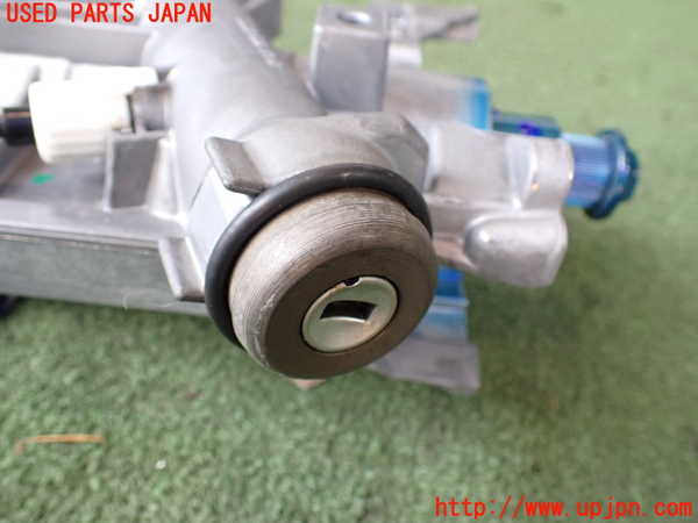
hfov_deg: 60.0
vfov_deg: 46.8
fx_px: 605
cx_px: 349
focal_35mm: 30
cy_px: 262
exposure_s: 1/125
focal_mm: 5.4
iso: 320
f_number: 2.3
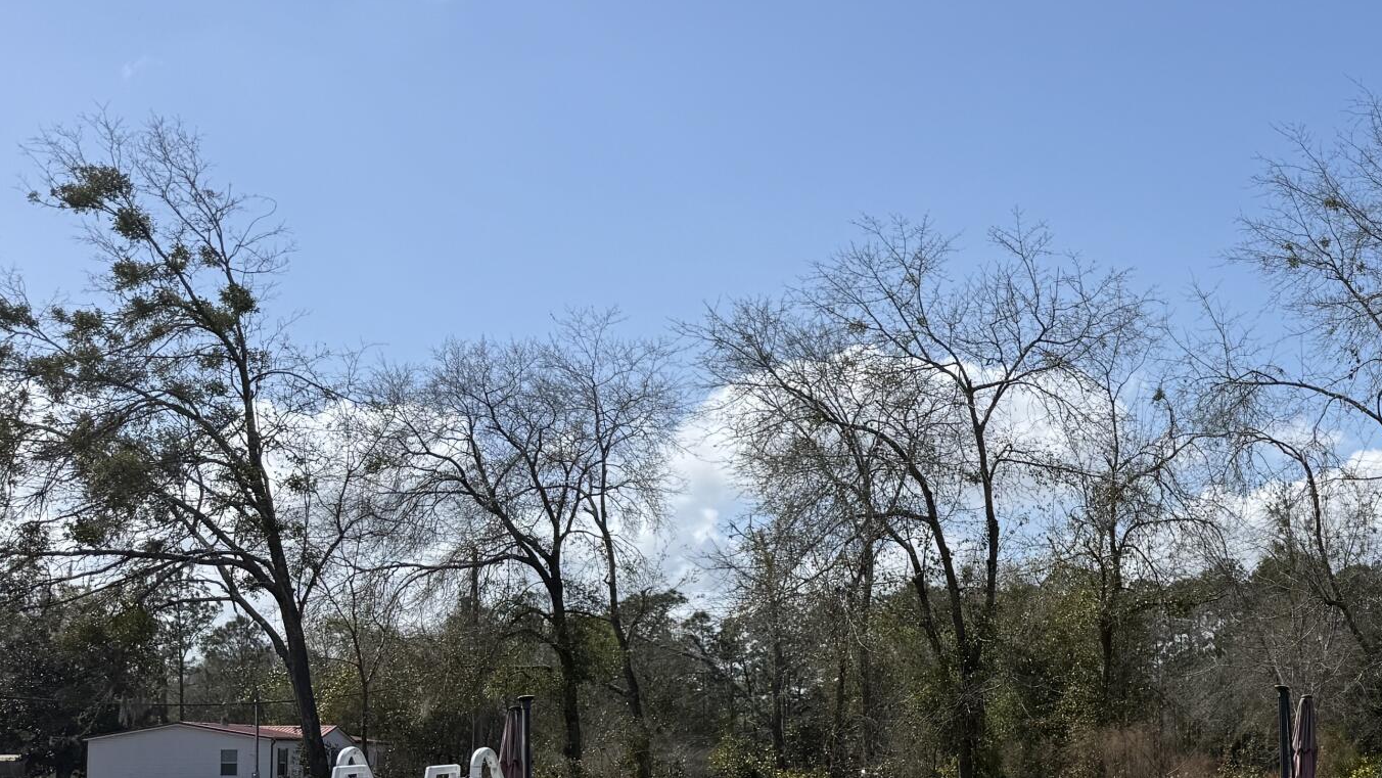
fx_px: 2126
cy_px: 655
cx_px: 1500
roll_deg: -0.4
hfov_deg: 32.0
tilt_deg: +4.3
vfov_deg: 20.4
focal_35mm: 58
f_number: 1.78
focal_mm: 6.76
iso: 80
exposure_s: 1/6173
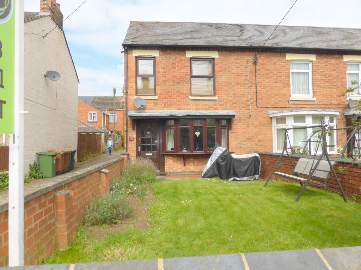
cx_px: 180
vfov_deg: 56.8
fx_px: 250
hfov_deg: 71.6
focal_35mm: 24
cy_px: 135
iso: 100
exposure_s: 1/800
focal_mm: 4.3
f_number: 3.3
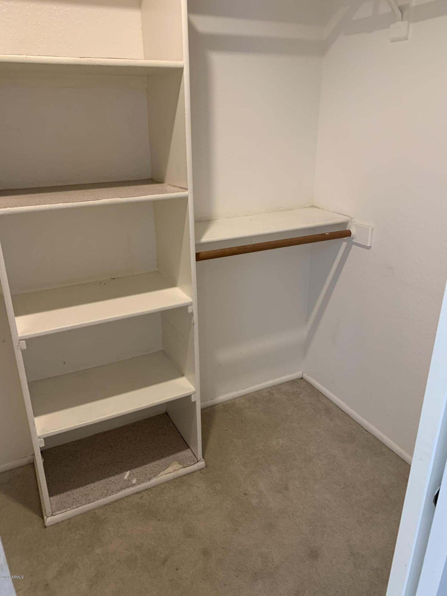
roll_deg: -0.3
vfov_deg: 67.3
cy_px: 298
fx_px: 448
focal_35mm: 26
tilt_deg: -21.4
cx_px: 224
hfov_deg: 53.1
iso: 160
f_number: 1.8
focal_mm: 4.25
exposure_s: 1/60
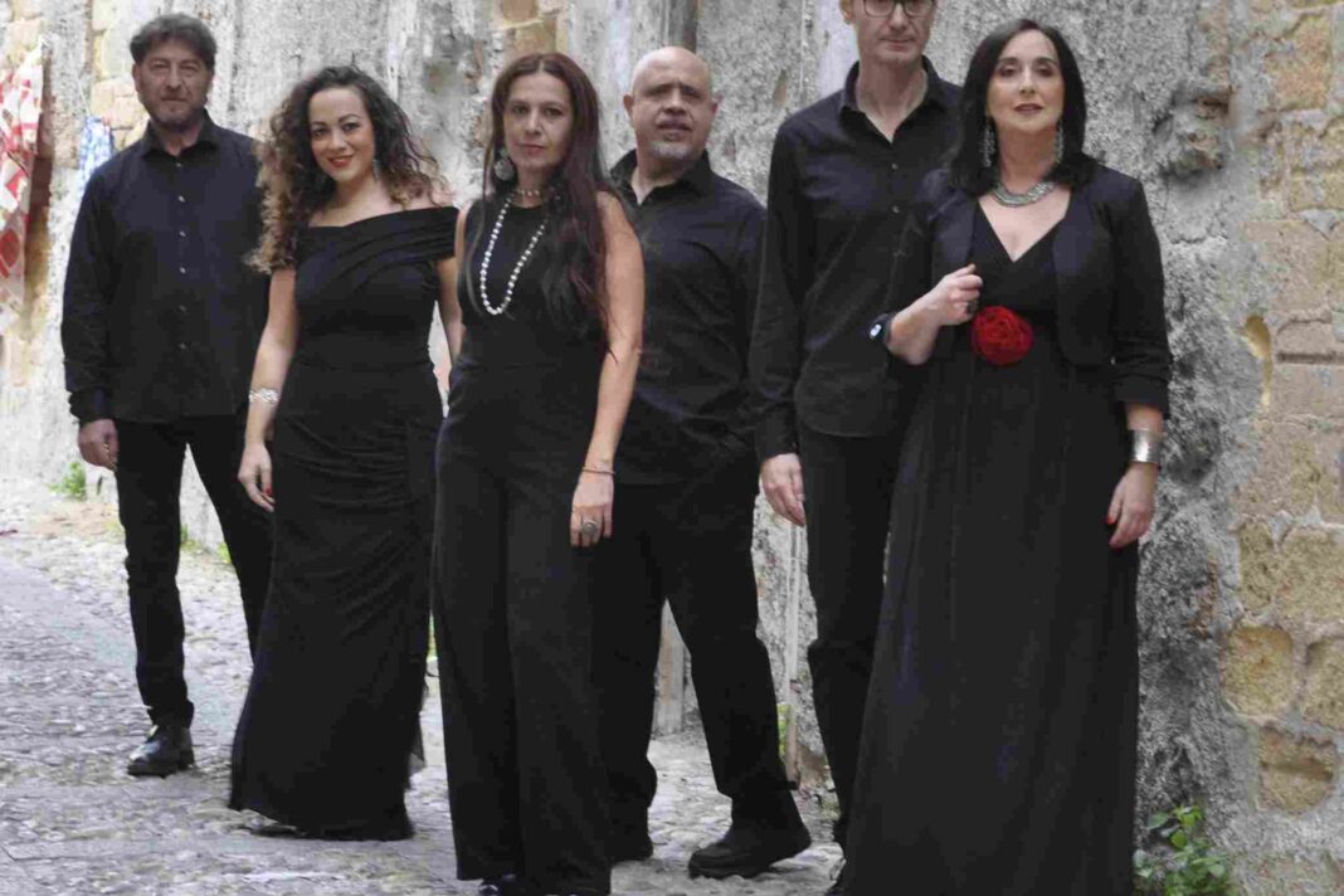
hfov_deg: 24.6
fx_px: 3080
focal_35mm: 82
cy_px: 448
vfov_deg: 16.6
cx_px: 672
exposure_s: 1/50
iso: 200
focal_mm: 55
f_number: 7.1
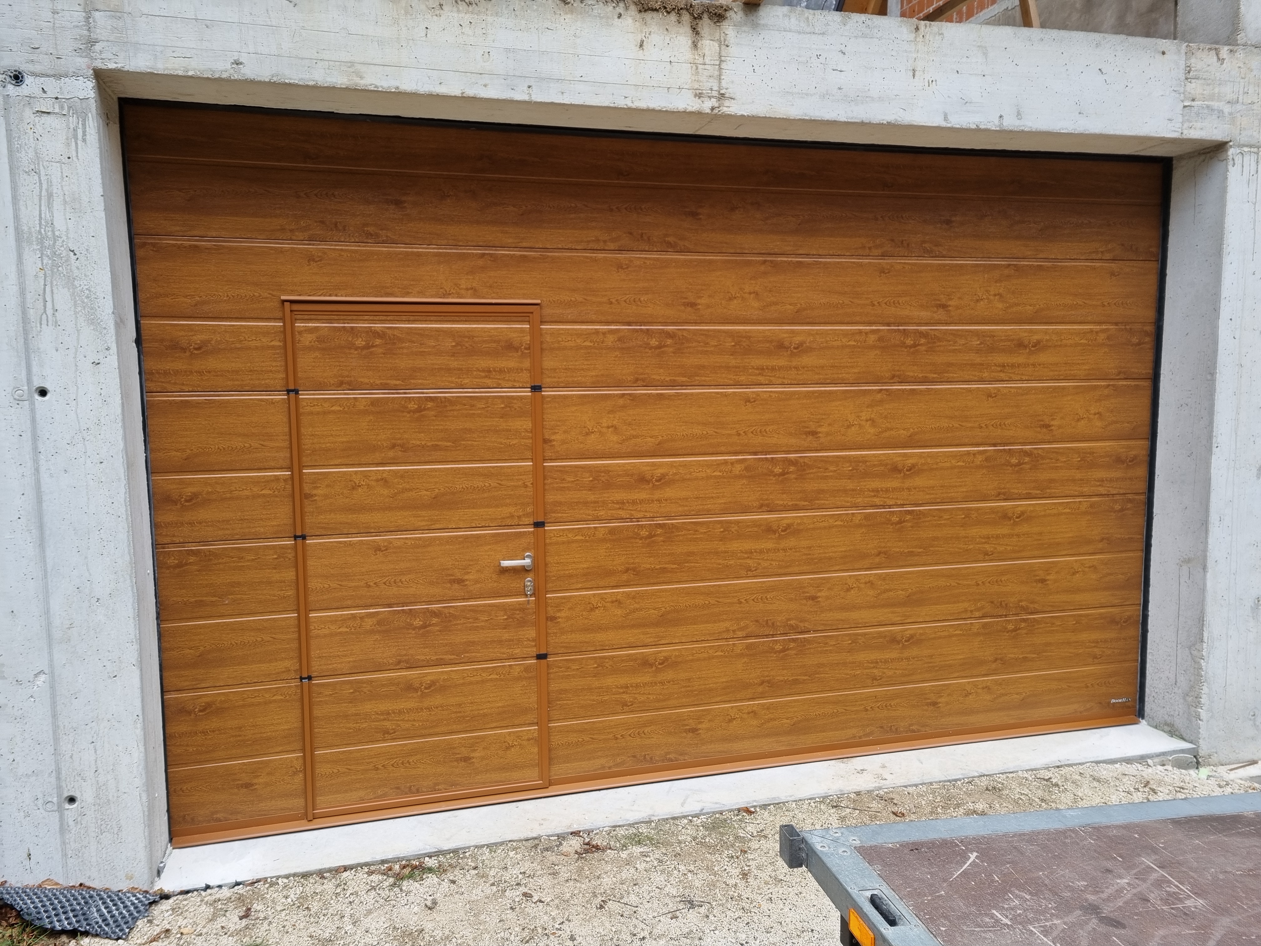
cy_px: 473
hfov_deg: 67.3
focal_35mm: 26
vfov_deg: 53.1
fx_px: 947
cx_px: 630
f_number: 1.8
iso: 50
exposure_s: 1/296
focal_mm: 5.4
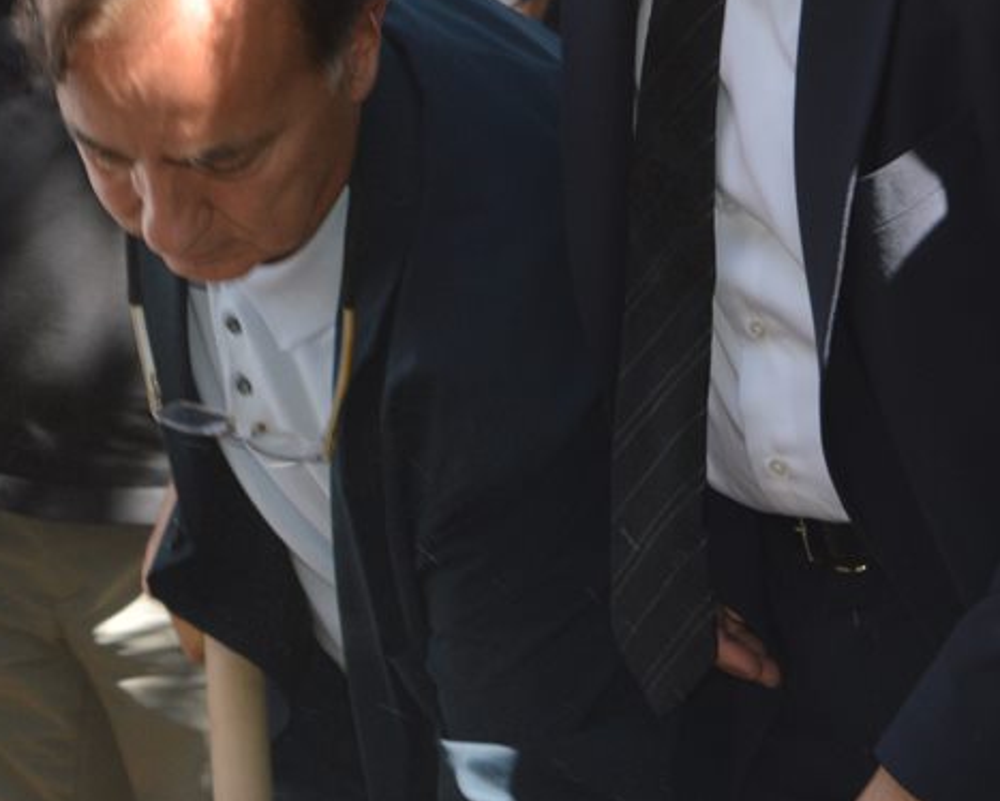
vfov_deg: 7.2
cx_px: 238
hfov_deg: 9.0
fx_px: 6336
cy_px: 276
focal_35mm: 214
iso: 140
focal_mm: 52
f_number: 5.6
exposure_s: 1/125
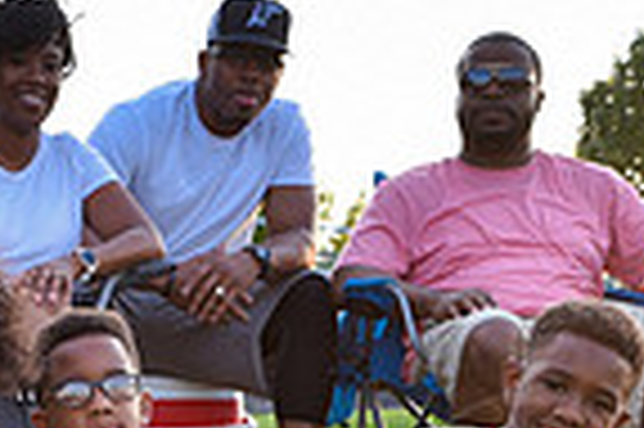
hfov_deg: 15.2
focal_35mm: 130
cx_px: -140
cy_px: 683
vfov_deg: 10.1
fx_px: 2323
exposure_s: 1/100
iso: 200
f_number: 5
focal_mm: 32
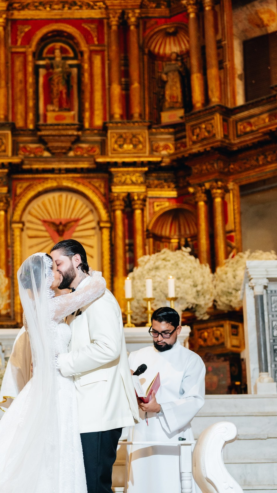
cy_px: 295
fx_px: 1031
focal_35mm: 79
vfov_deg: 26.8
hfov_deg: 15.2
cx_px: 44
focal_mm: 50
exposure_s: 1/200
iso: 1600
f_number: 2.5
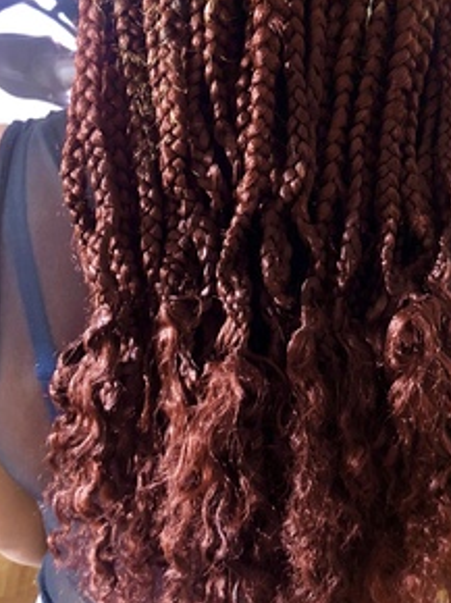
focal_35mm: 58
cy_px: 175
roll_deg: -2.0
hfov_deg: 25.2
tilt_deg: -21.2
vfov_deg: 32.8
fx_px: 1009
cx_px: 235
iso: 100
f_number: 1.8
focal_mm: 3.99
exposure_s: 1/12
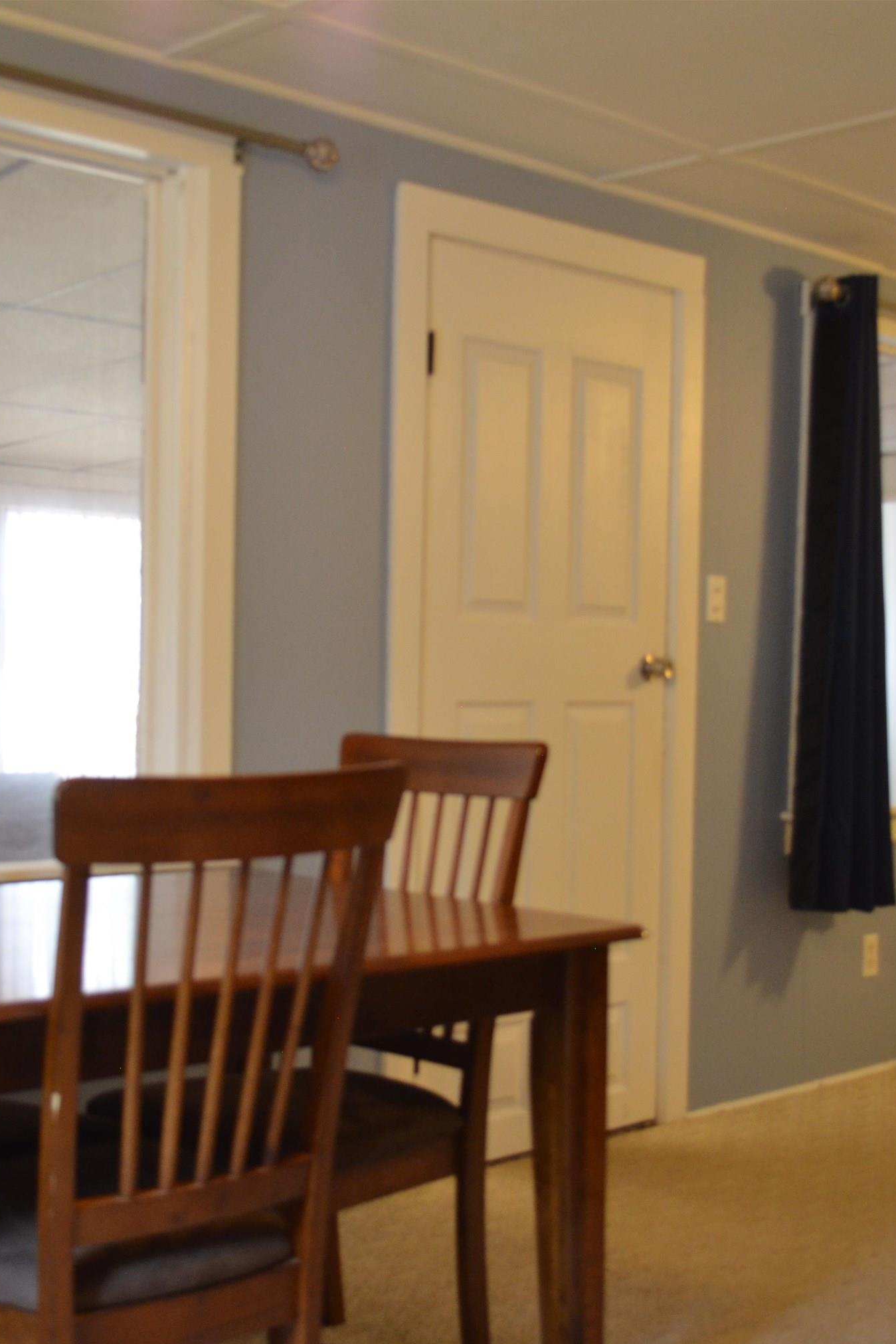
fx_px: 1866
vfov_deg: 39.6
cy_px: 675
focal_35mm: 50
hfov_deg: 27.0
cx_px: 416
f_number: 3.8
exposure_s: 1/60
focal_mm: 22
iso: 800
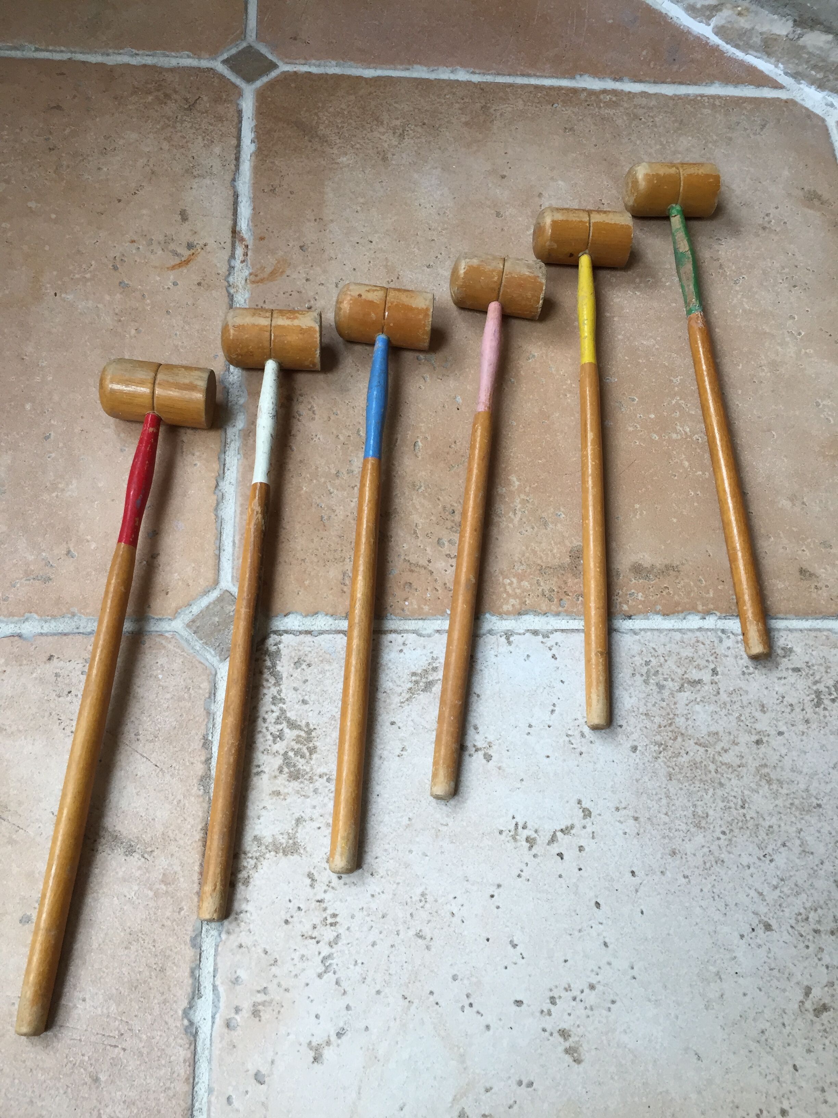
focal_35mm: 29
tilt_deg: -64.8
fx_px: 936
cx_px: 419
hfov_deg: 48.2
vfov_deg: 61.7
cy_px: 559
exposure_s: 1/33
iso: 40
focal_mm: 4.15
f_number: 2.2
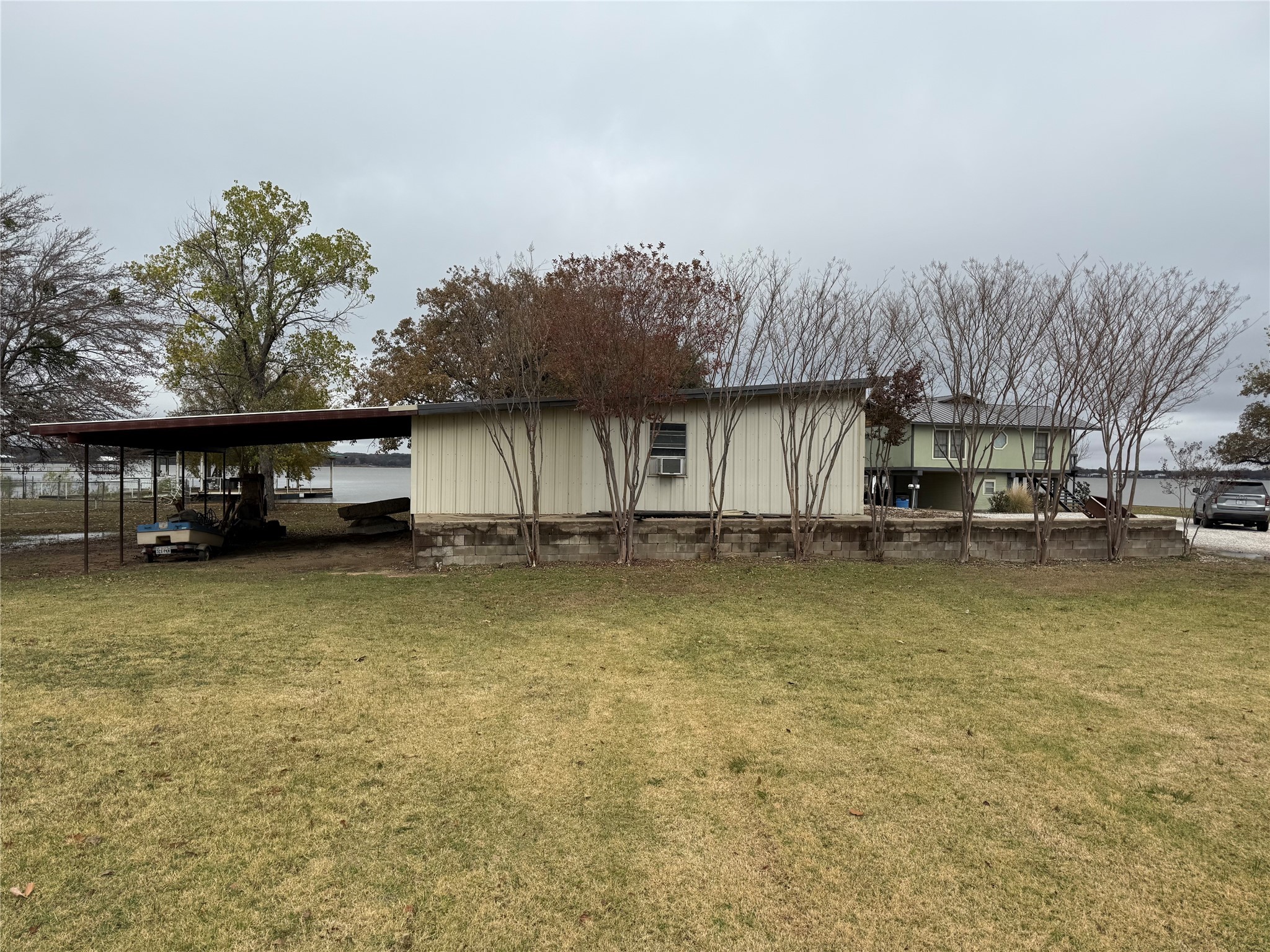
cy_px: 476
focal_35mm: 24
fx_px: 881
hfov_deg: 71.6
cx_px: 635
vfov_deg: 56.8
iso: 80
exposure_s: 1/4975
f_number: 1.78
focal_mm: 6.76
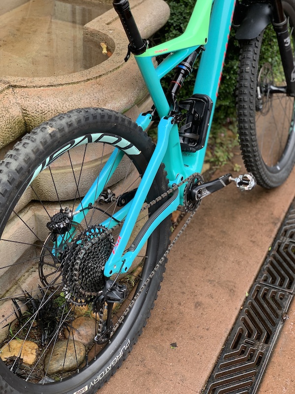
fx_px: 591
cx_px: 148
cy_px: 197
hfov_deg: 28.0
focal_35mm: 52
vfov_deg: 36.8
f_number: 2.4
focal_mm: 6
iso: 50
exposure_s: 1/122
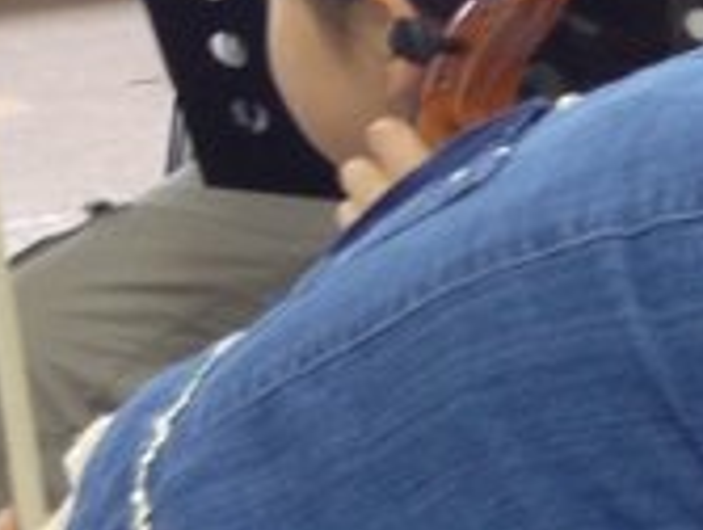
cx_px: 1633
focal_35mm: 214
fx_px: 4355
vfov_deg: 6.9
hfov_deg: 8.5
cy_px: 745
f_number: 2.4
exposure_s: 1/20
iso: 80
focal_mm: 4.28
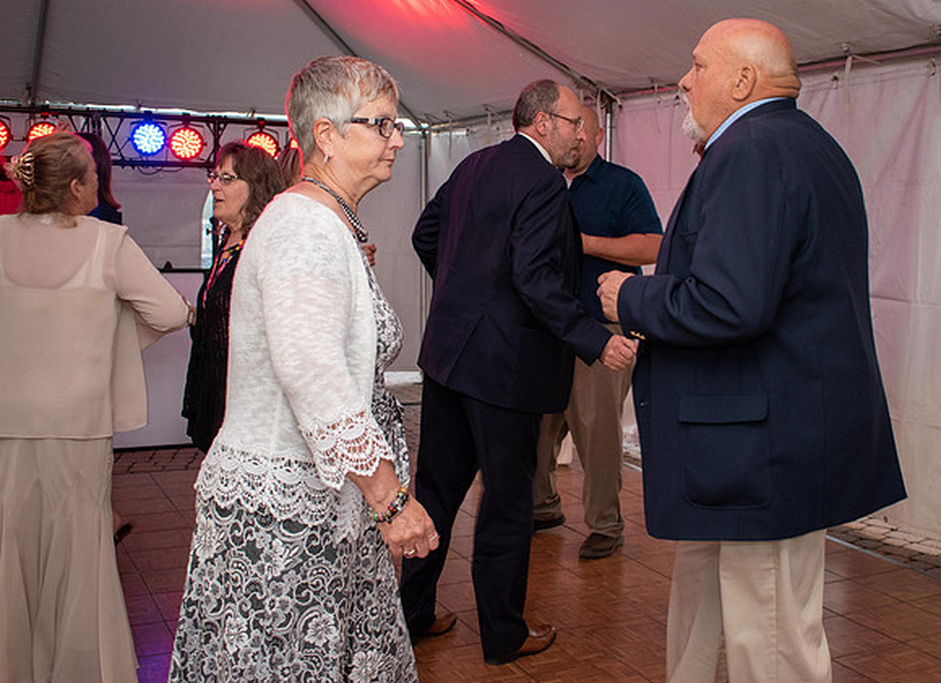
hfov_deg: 44.5
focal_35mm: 43
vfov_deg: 33.2
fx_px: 1143
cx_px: 572
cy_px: 302
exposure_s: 1/60
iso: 1000
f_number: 4
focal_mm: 24
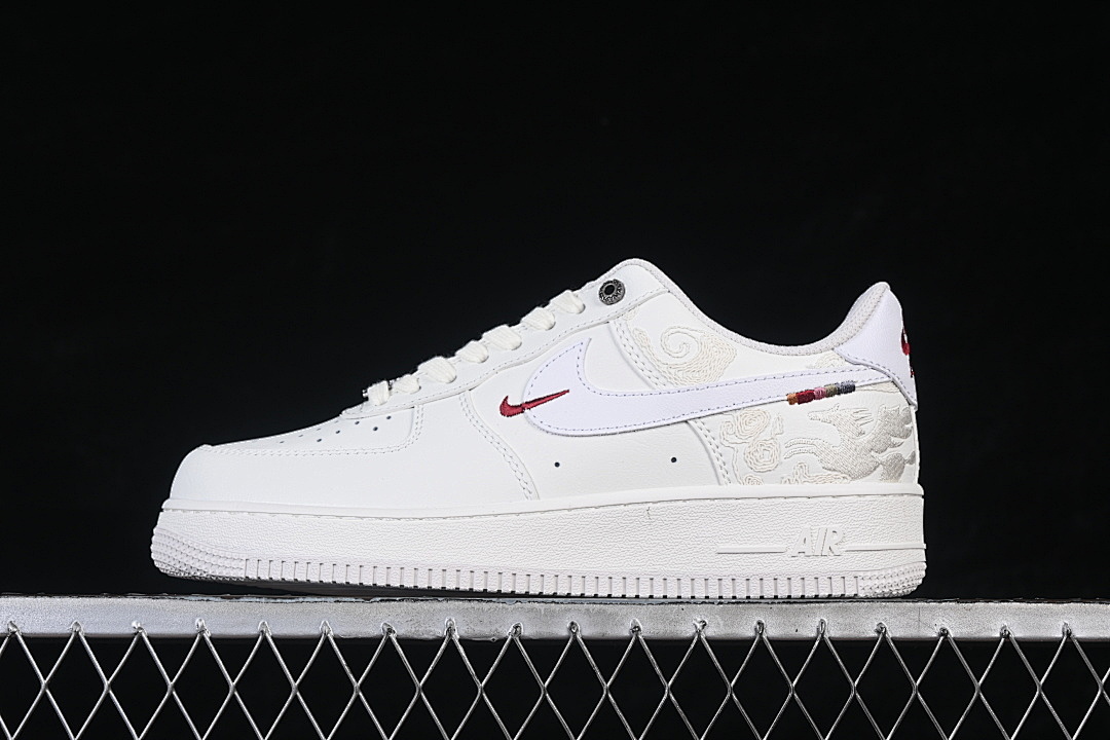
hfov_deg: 27.0
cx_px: 555
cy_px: 370
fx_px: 2312
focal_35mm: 75
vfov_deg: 18.2
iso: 160
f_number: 8
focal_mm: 50
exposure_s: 1/80
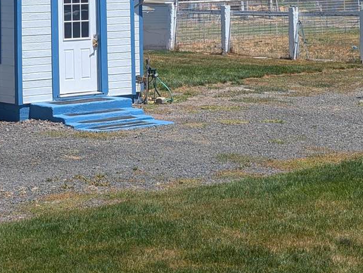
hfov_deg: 19.0
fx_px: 1071
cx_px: 58
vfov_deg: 14.3
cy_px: -8
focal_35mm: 102
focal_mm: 6.9
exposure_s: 1/1323
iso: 22
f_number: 1.68
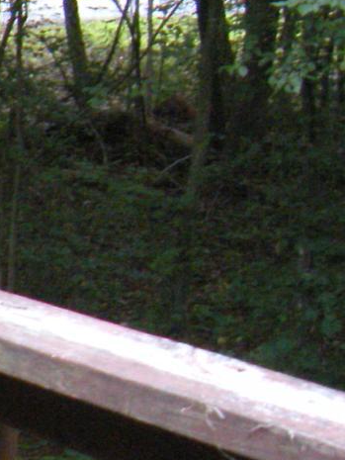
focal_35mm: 154
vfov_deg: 12.8
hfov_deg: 8.4
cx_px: -636
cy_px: 159
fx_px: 2046
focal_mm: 5.9
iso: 243
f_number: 3.8
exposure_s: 1/53
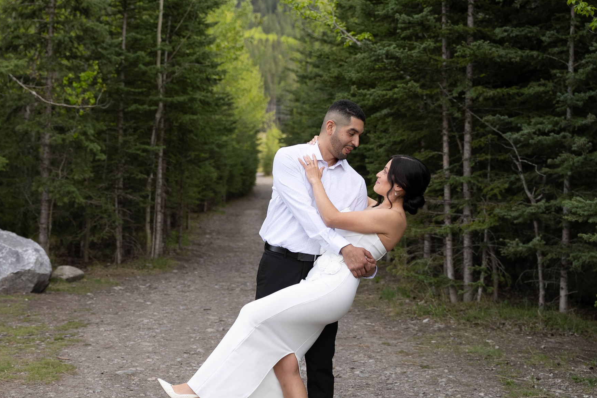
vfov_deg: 20.0
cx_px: 210
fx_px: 1127
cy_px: 255
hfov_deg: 29.5
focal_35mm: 68
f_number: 2.8
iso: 64
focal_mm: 43.6
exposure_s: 1/250
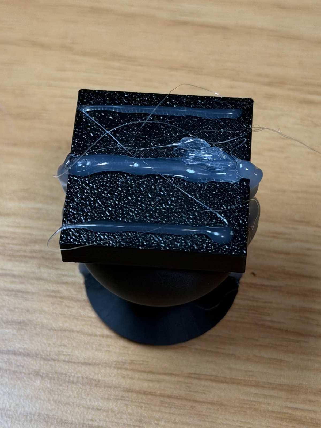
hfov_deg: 30.3
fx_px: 593
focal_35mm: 48
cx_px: 160
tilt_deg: -60.6
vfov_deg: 39.7
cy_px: 214
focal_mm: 6.76
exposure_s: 1/118
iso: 64
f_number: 1.78
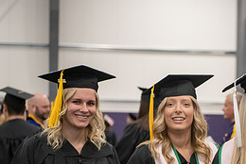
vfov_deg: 9.3
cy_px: 139
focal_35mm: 147
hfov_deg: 13.7
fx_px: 1006
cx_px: 251
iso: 2500
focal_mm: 66
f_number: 3.5
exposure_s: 1/160
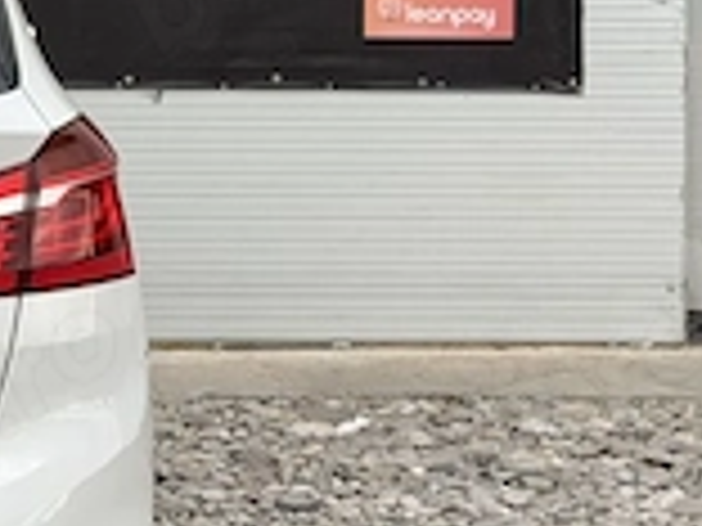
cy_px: -112
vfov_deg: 7.9
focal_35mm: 185
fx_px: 3752
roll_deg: +0.3
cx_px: -418
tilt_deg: +0.6
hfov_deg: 10.3
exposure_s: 1/895
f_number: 1.78
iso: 64
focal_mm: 6.76
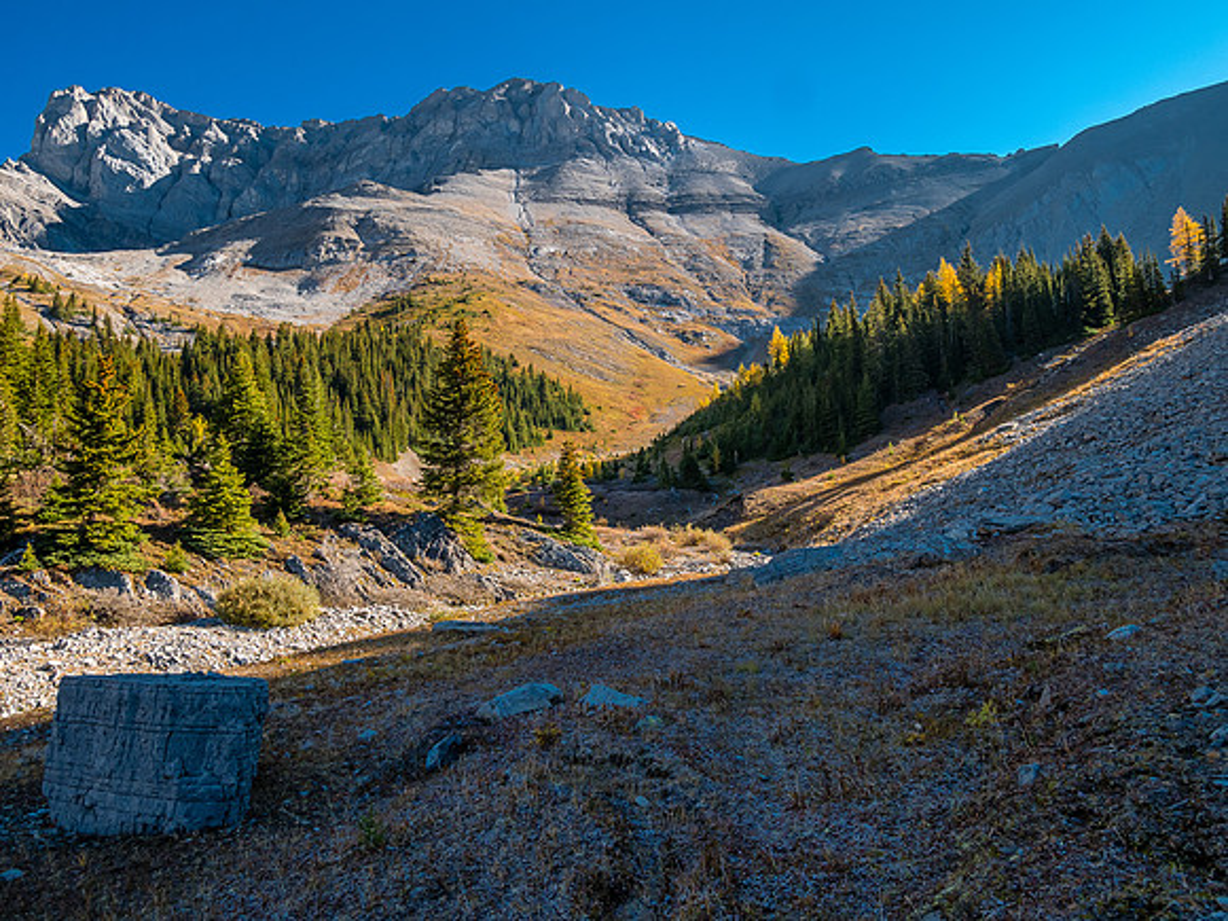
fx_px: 851
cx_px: 614
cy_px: 460
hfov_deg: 71.6
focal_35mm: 24
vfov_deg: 56.8
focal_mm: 12
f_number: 8
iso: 200
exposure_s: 1/125
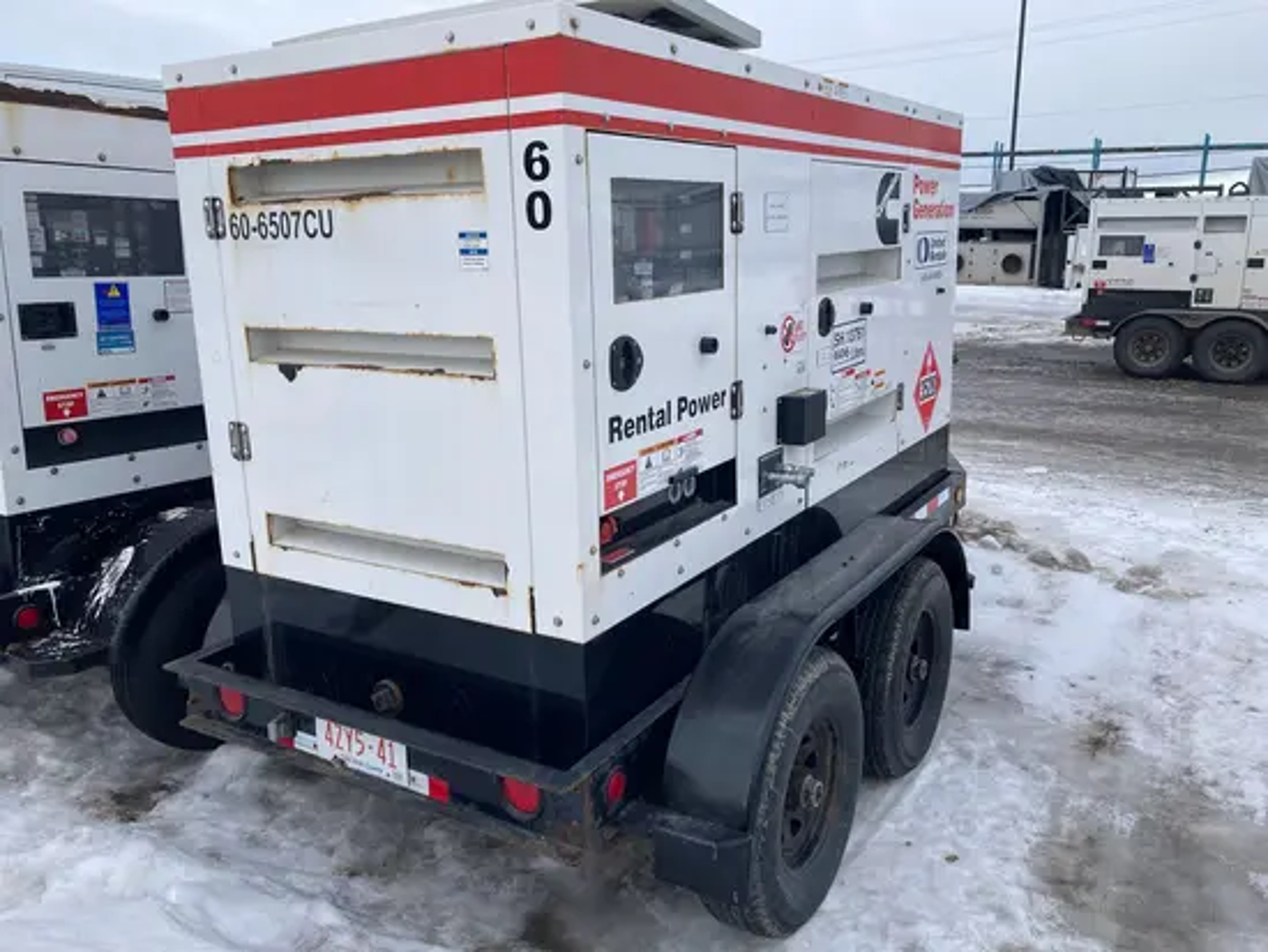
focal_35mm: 28
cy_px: 476
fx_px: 1026
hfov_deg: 63.4
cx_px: 634
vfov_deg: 49.8
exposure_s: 1/787
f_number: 1.8
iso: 20
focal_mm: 3.99
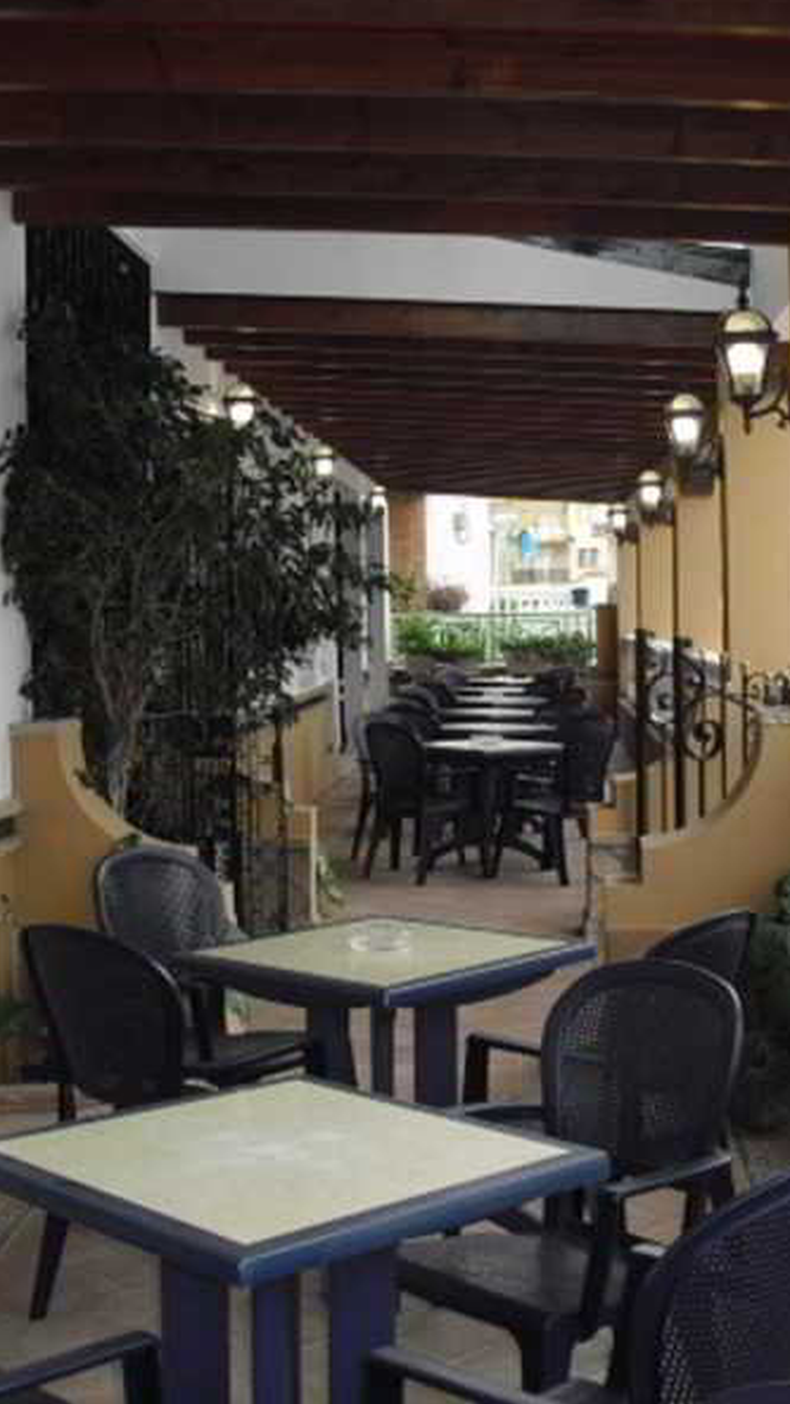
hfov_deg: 22.6
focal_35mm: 53
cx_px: 484
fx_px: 1974
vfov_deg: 39.2
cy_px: 695
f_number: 3.1
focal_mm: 6.3
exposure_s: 1/100
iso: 100
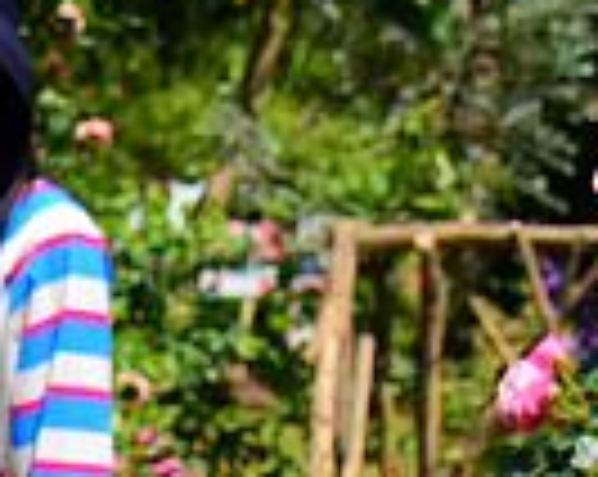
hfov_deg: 7.0
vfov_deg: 5.7
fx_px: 4648
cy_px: 1087
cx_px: -814
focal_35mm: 263
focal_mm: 31
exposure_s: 1/4000
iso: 640
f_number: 5
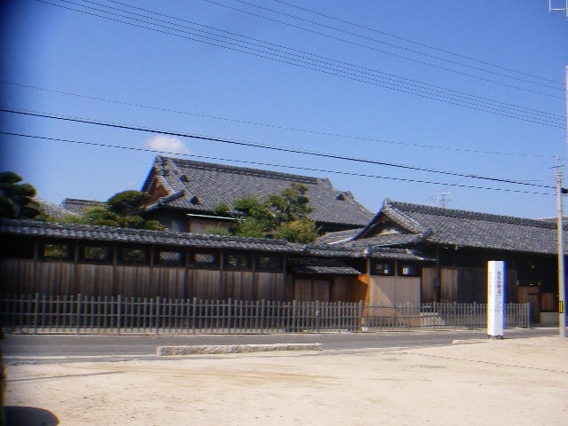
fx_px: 624
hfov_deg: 49.0
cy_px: 213
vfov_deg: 37.7
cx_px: 284
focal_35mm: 38
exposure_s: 1/320
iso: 80
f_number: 6.6
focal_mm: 6.3
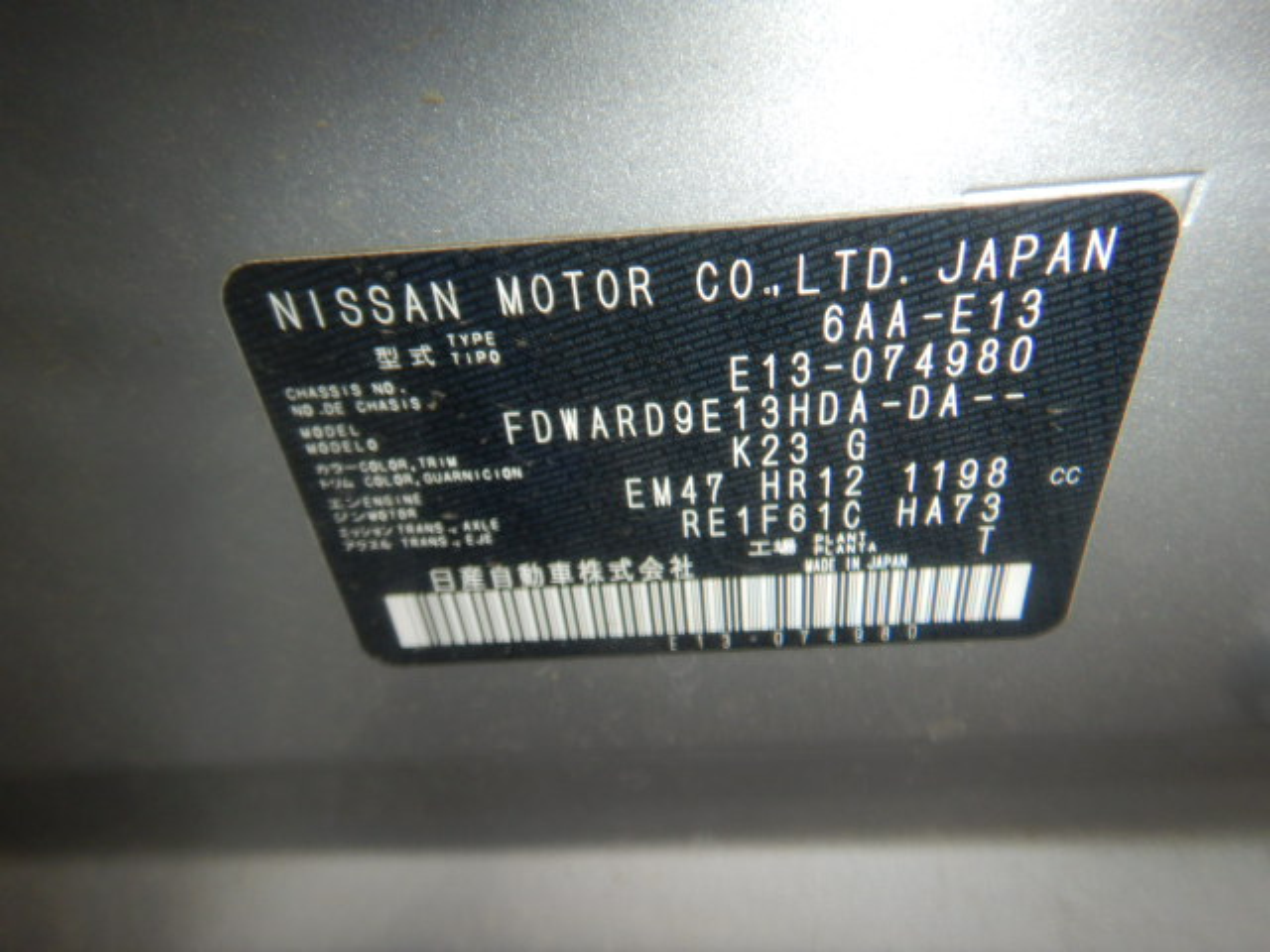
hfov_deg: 71.6
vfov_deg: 56.8
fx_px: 881
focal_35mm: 24
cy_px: 476
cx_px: 635
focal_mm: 4.3
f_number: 2.8
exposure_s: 1/30
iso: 200
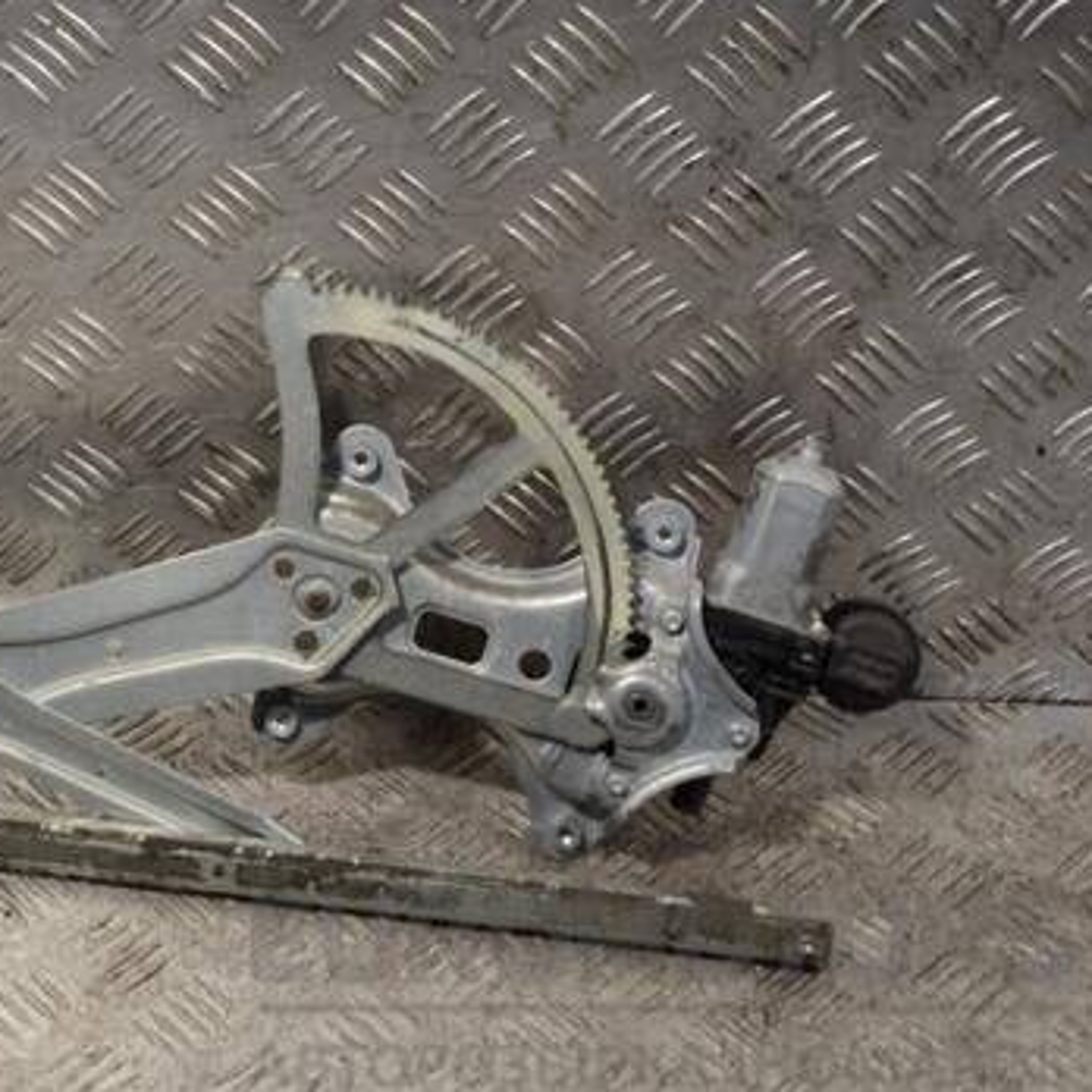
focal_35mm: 66
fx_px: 2356
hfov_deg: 25.6
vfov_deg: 26.1
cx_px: 191
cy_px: 518
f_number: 4.5
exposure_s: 1/30
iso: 100
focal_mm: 30
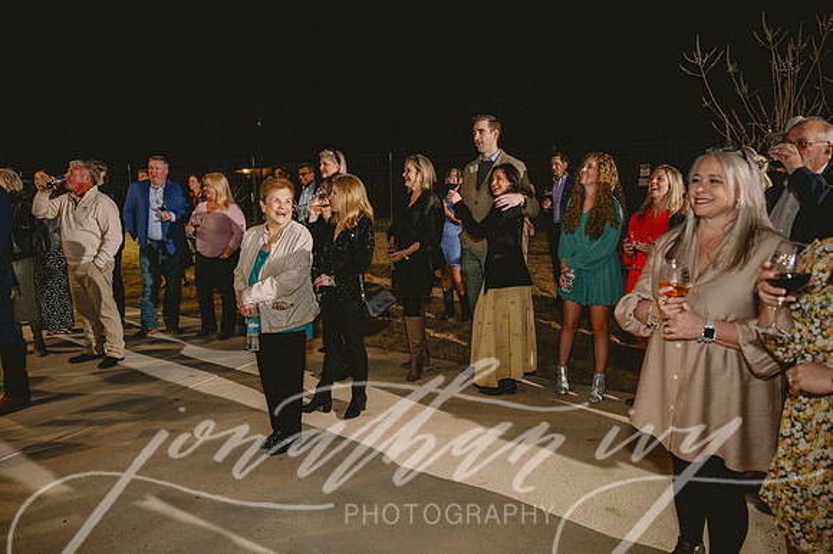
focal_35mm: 24
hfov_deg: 73.8
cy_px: 277
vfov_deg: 53.1
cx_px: 416
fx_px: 555
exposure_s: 1/100
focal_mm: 24
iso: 2500
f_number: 2.8
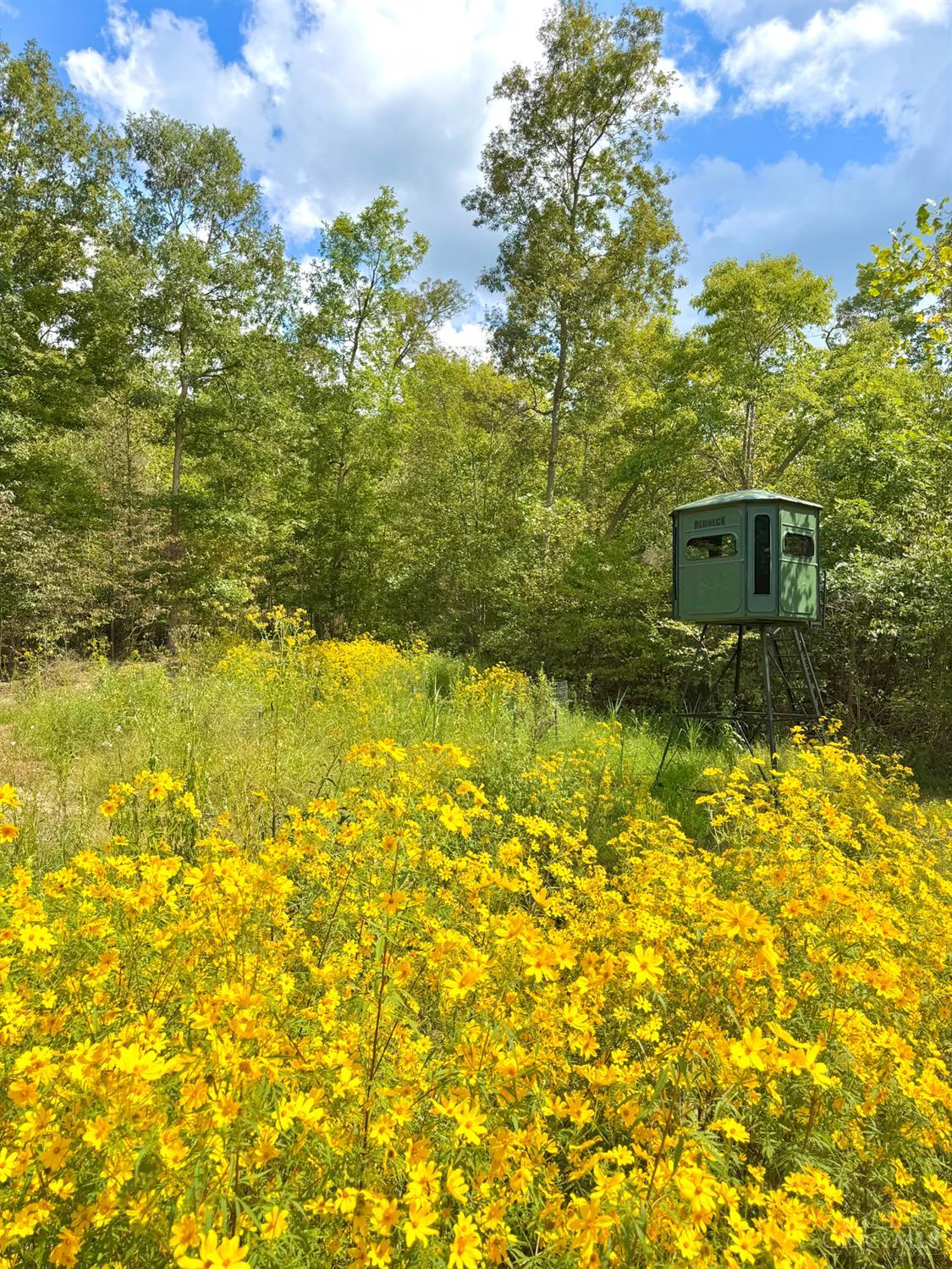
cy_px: 634
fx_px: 880
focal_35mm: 24
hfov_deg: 56.8
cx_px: 476
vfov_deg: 71.6
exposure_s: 1/3953
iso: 80
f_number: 1.78
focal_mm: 6.76
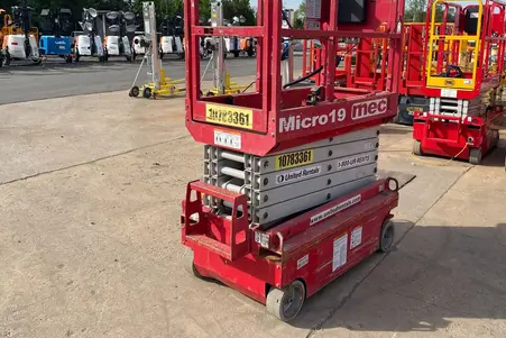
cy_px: 133
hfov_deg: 57.1
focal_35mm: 33
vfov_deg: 39.8
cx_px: 278
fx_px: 464
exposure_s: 1/2028
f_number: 1.8
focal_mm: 4.25
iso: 32
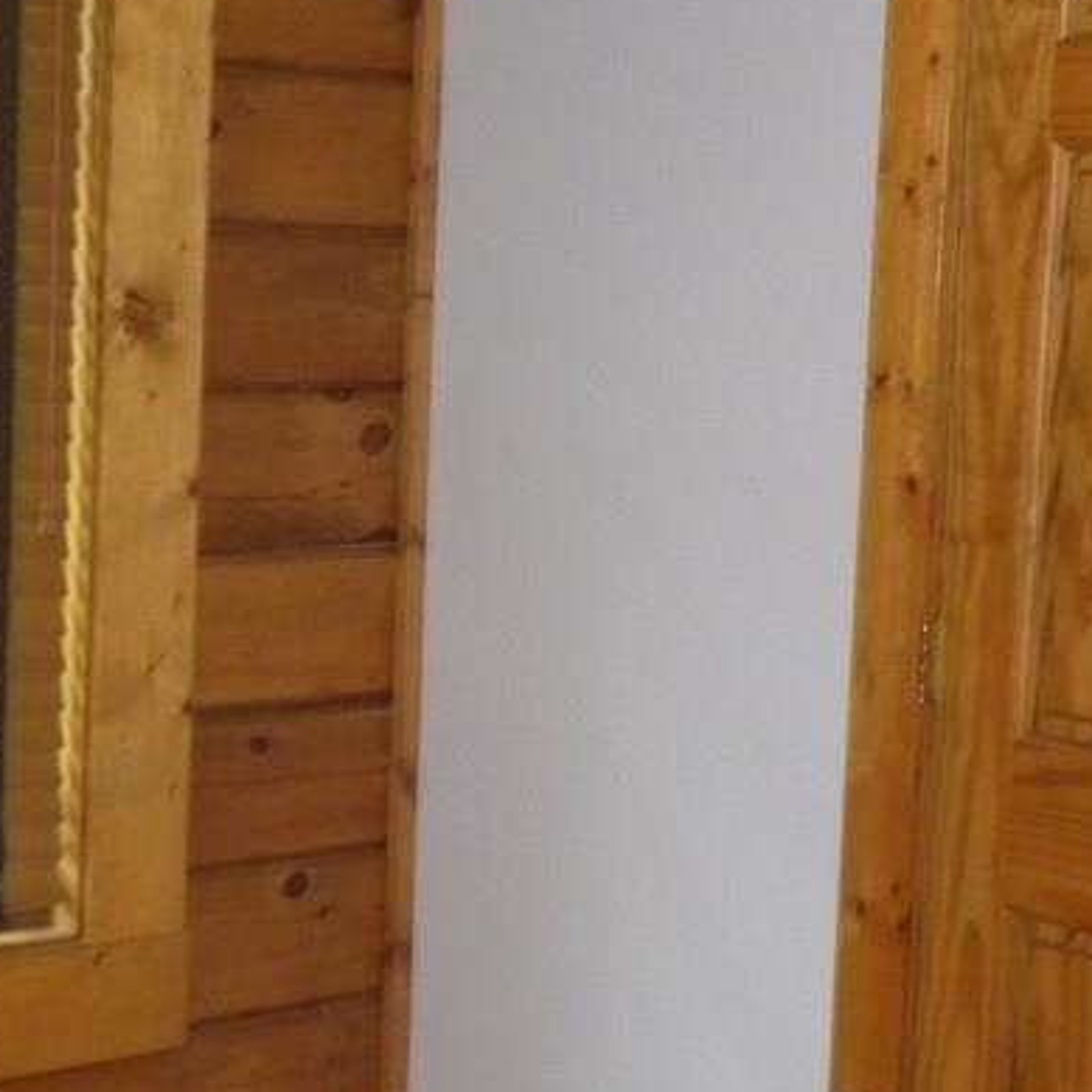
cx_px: 407
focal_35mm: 86
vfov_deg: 20.2
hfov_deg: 20.1
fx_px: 3069
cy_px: 497
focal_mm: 6.6
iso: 400
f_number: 3.2
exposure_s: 1/30
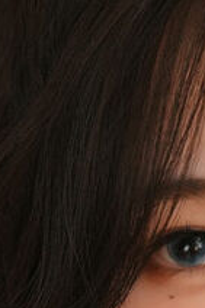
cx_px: 430
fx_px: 3182
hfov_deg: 3.7
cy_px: 412
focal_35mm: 372
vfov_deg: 5.5
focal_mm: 50
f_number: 2.2
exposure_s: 1/320
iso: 400
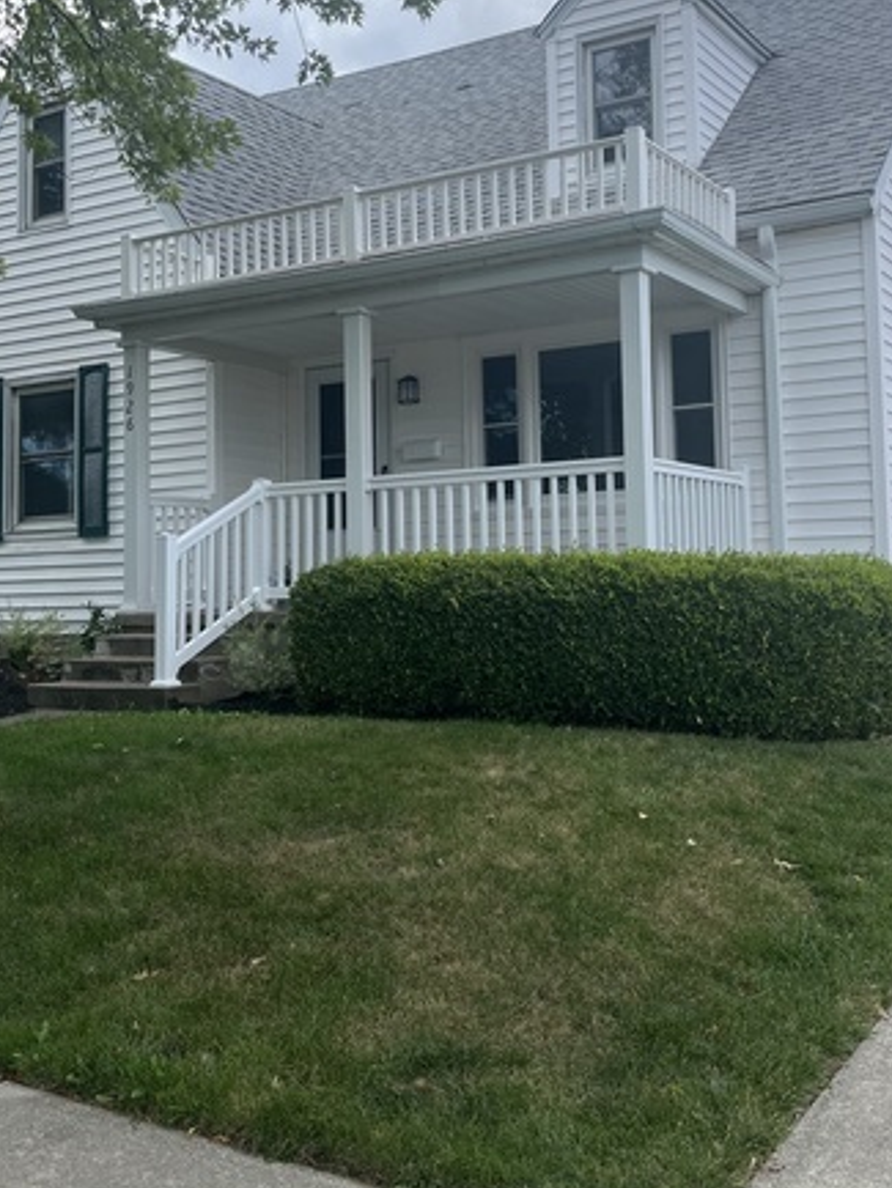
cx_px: 489
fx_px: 1374
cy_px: 471
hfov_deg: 35.9
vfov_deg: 46.5
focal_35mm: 40
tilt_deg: +4.8
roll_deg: +1.7
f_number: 1.6
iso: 50
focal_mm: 5.1
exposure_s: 1/1477
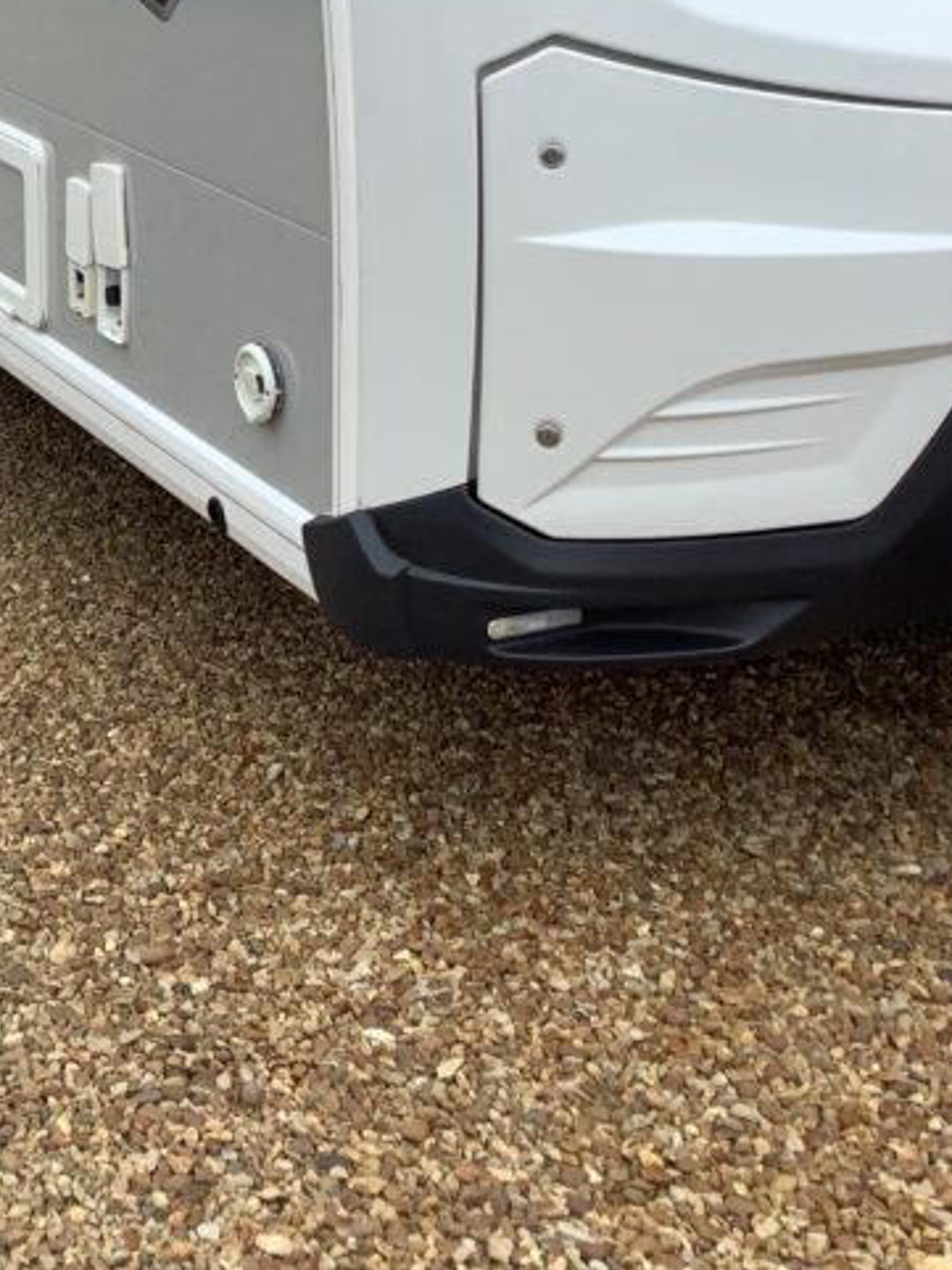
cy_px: 137
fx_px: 2419
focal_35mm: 66
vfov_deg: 28.3
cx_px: 21
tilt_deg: -13.0
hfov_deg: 21.5
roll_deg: -0.7
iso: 25
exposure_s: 1/426
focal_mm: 3.3
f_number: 2.4
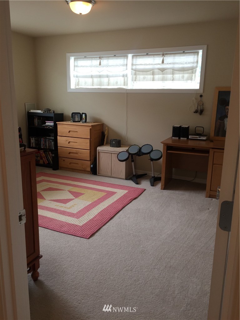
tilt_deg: -13.0
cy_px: 160
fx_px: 268
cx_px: 120
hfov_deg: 48.2
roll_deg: -1.6
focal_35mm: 29
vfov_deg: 61.7
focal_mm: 4.15
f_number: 2.2
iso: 32
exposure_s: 1/40
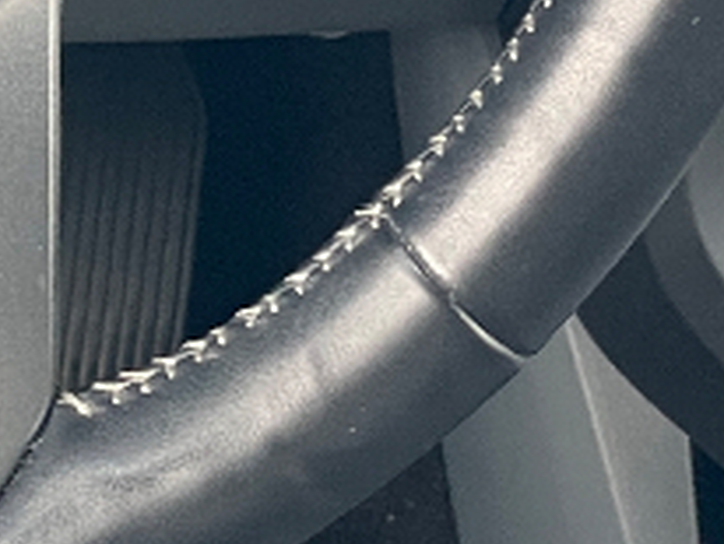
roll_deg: +2.4
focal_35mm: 258
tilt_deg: -34.2
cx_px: -481
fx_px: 5402
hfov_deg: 7.5
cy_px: -607
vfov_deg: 5.6
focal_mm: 6
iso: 125
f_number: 2
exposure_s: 1/105
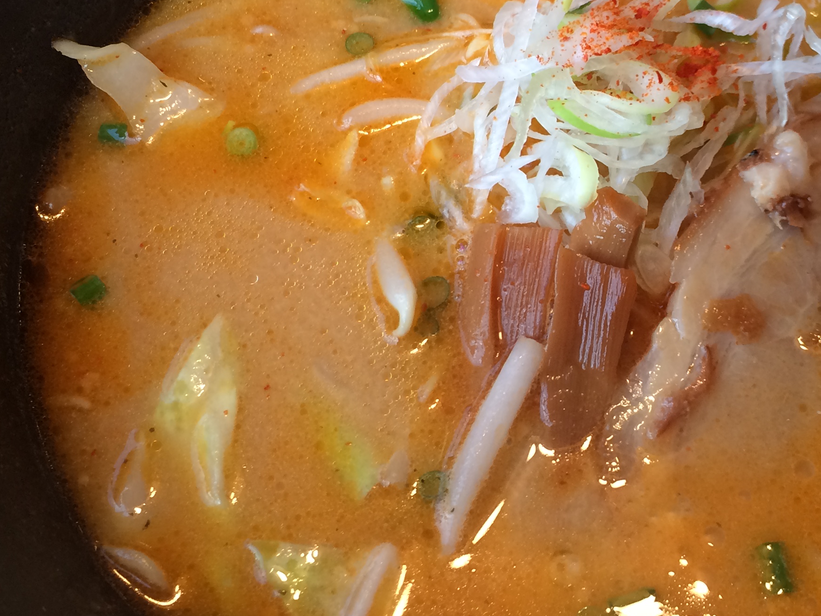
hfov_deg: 35.2
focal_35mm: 54
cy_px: 235
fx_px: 1281
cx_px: 548
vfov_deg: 27.0
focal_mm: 4.15
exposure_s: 1/33
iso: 40
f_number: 2.2
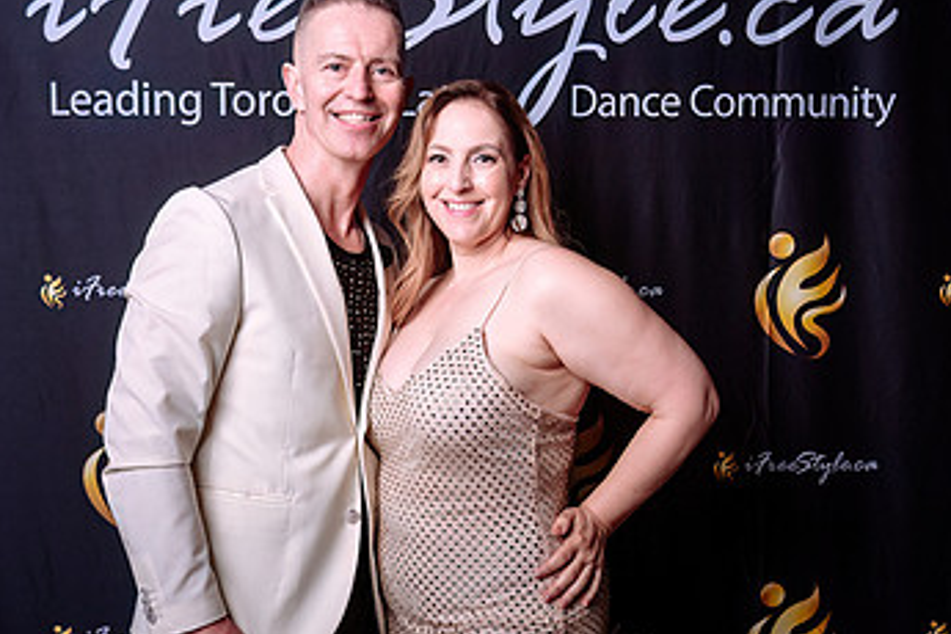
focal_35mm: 46
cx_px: 440
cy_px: 344
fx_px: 1215
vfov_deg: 29.2
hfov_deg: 42.7
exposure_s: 1/100
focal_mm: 24
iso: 100
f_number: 3.2
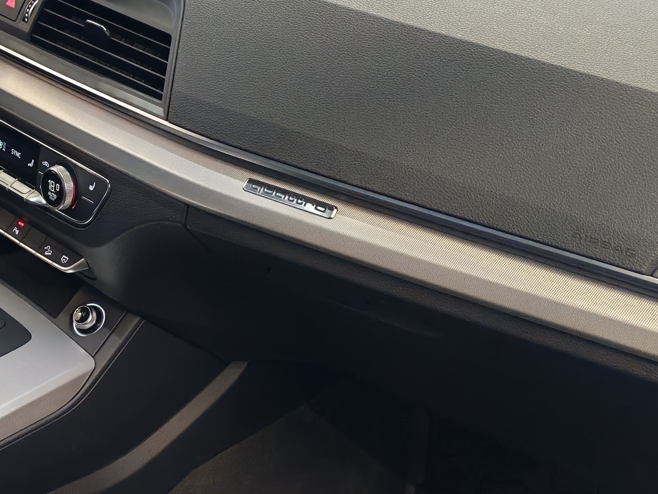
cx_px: 58
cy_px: 238
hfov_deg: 26.1
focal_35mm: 72
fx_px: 1369
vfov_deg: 20.4
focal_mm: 6.12
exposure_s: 1/100
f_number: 1.9
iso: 1000
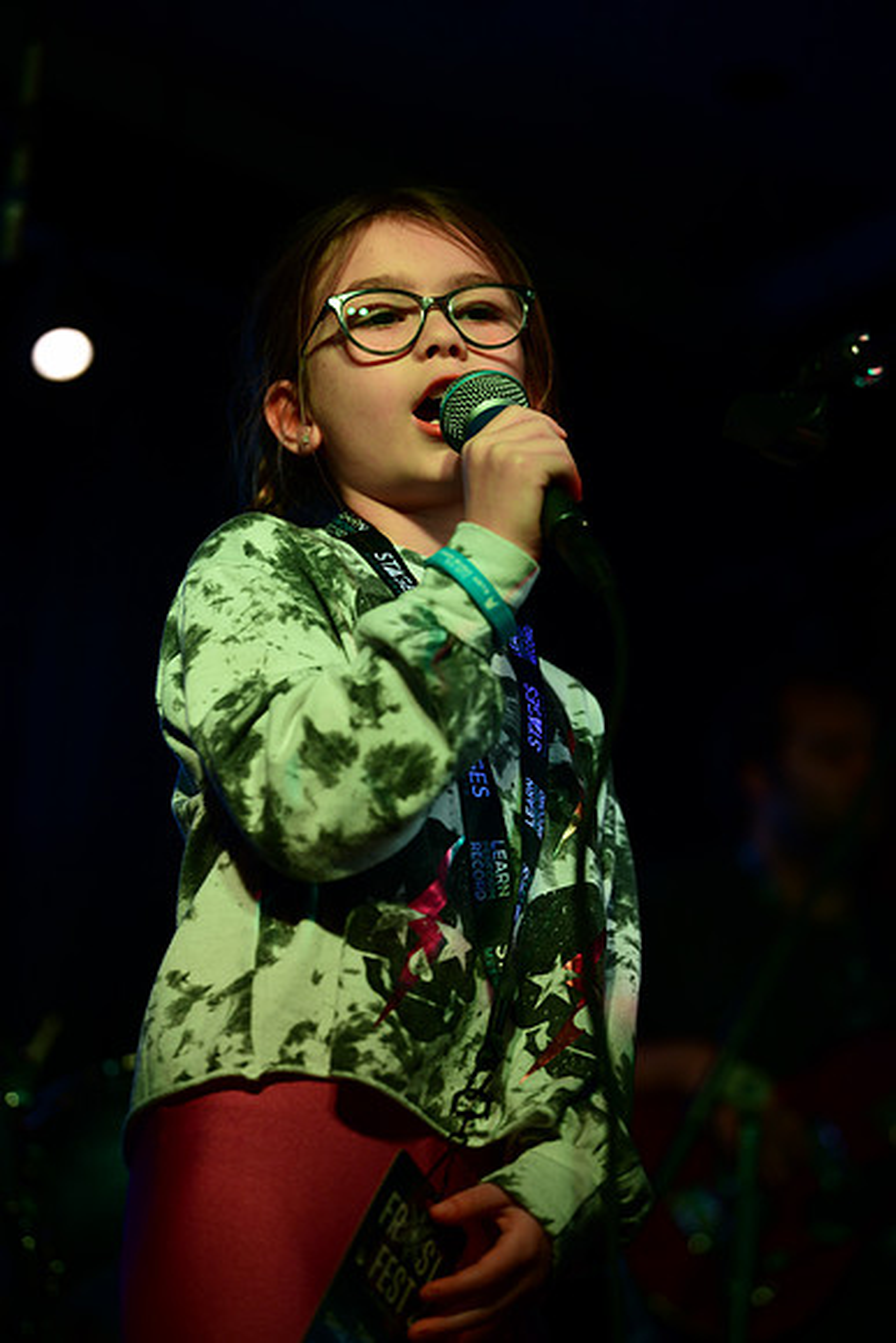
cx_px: 448
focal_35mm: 75
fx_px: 2798
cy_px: 672
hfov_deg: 18.2
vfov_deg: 27.0
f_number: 2.8
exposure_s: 1/320
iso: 360
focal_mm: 75
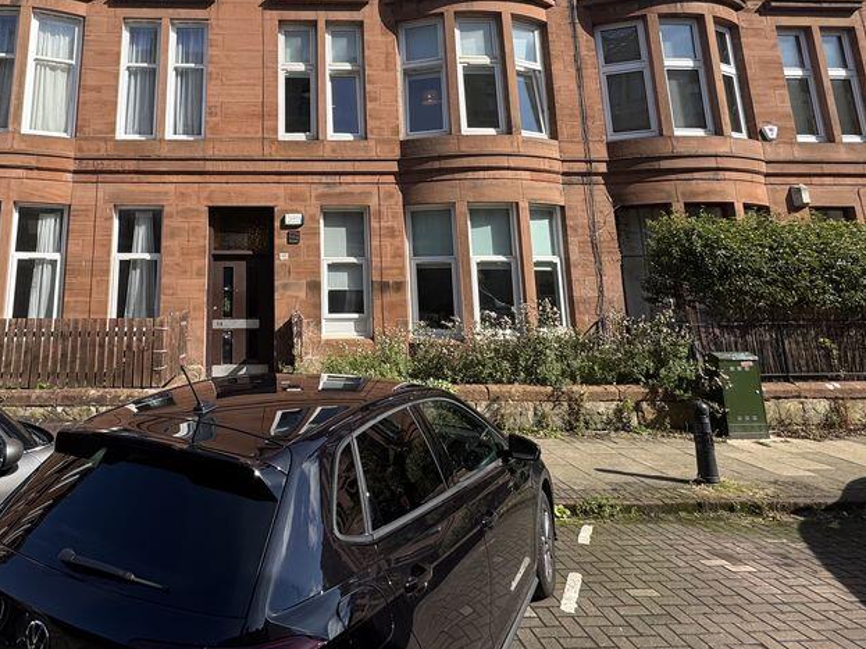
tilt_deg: +14.1
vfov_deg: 56.3
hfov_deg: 71.5
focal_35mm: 23
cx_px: 282
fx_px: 575
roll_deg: +1.8
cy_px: 172
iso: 40
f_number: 2.2
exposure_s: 1/1323
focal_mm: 2.22
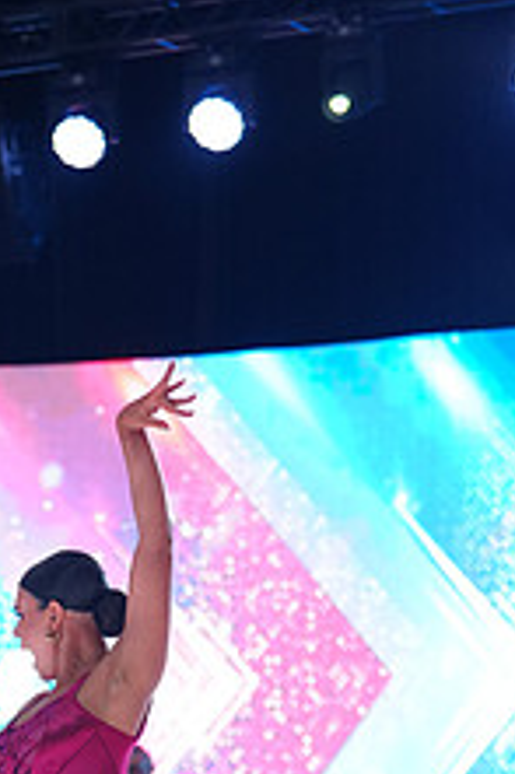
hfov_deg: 7.4
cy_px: 995
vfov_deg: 10.9
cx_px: -96
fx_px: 3954
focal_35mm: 184
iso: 1250
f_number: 2.8
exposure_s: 1/500
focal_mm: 70
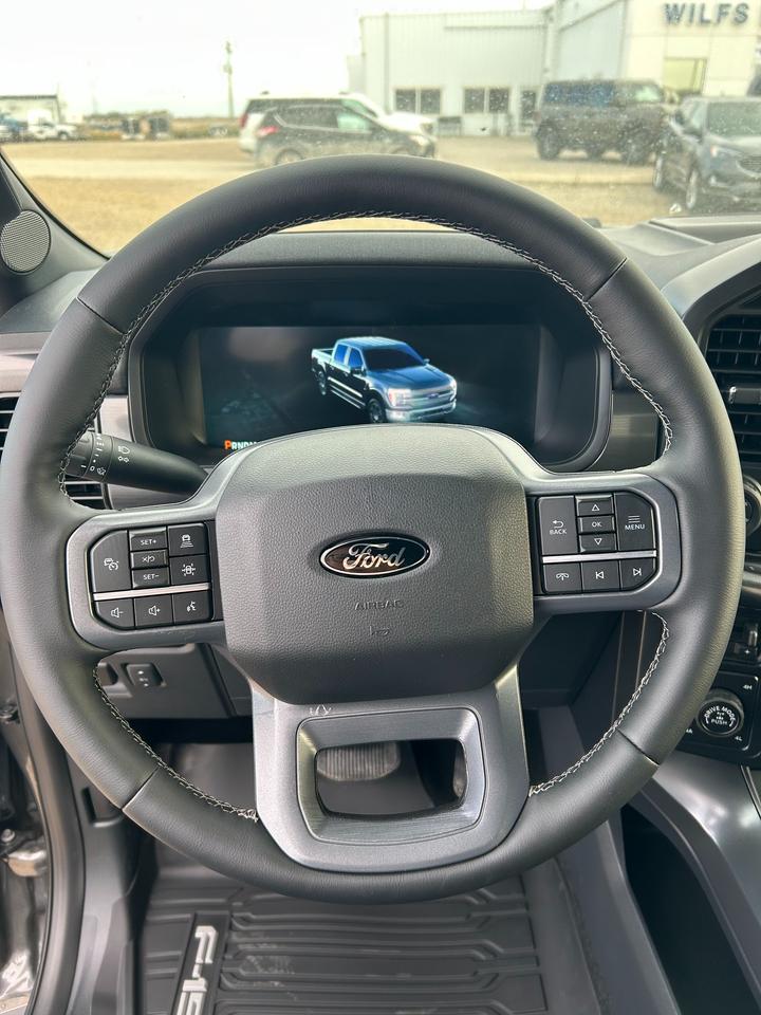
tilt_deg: -28.1
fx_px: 762
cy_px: 508
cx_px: 380
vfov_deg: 67.3
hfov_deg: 53.1
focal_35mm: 26
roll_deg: +2.2
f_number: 1.5
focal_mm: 5.7
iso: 40
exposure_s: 1/100
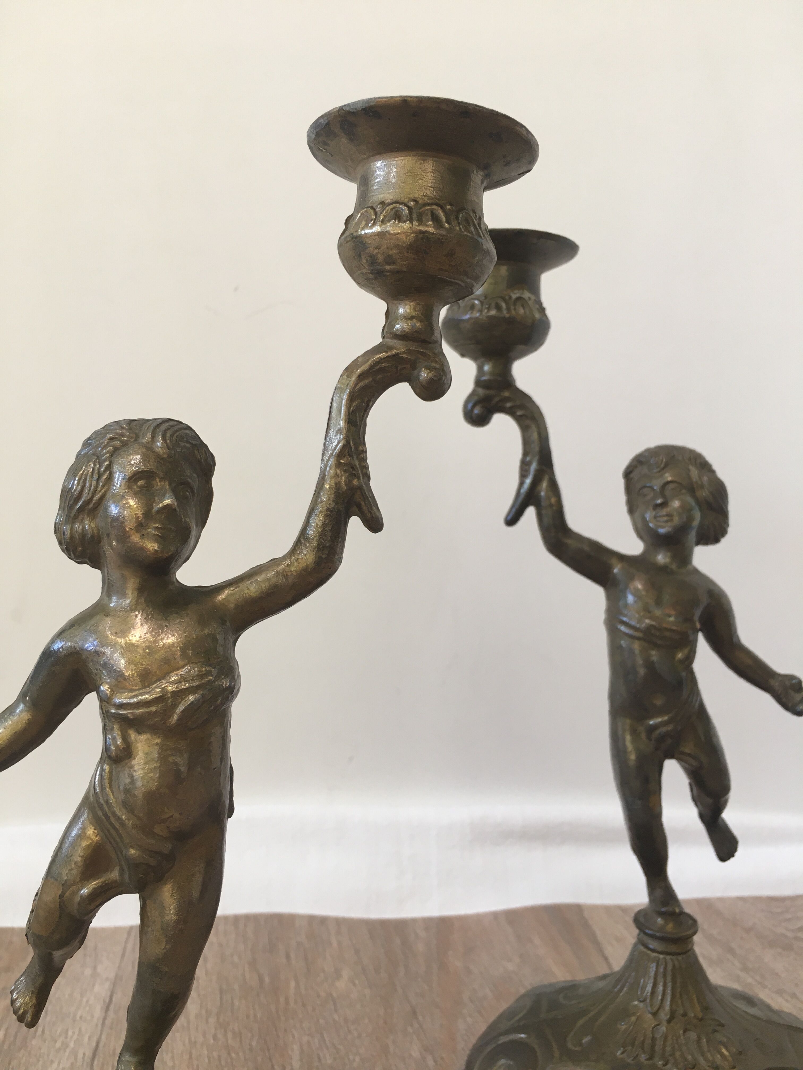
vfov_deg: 61.7
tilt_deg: -4.2
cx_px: 402
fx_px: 897
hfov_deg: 48.2
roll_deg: -1.5
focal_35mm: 29
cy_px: 535
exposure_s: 1/33
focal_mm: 4.15
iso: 25
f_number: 2.2
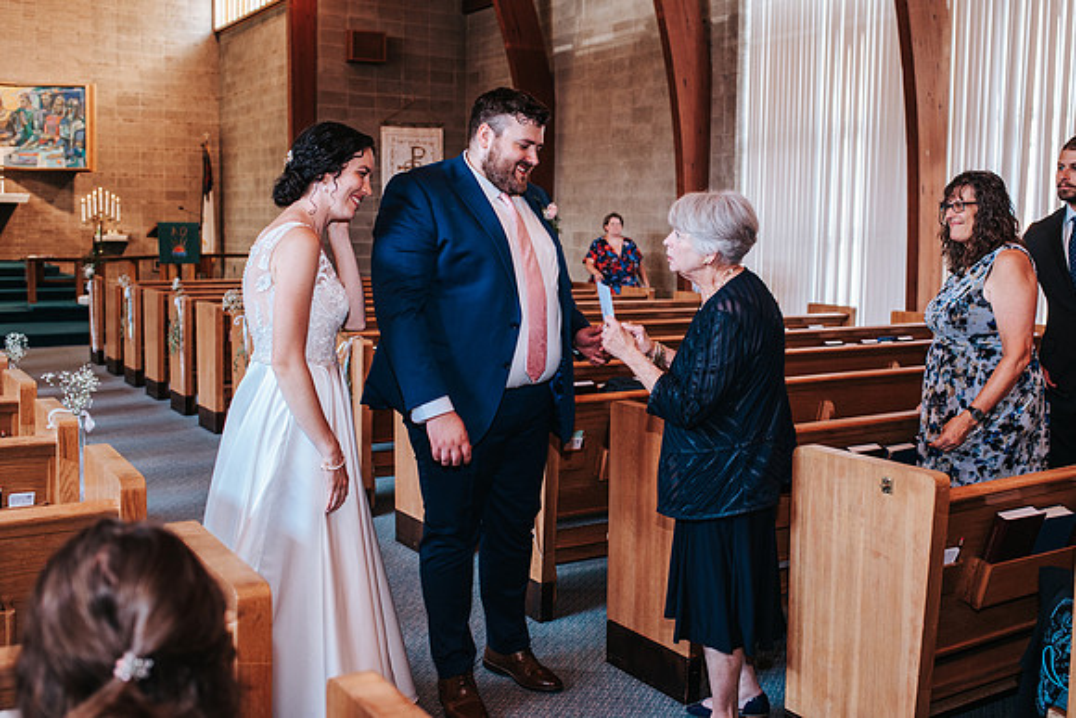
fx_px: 1145
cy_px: 329
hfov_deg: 50.3
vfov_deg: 34.8
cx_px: 583
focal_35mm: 38
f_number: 3.2
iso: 900
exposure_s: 1/125
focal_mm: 35
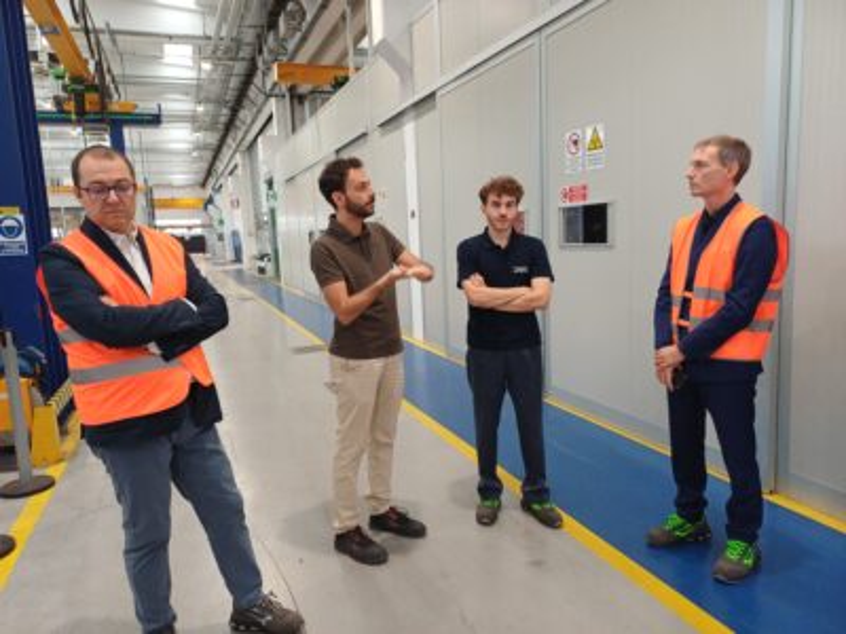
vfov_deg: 54.9
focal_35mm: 25
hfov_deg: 69.4
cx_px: 423
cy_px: 317
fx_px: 611
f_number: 1.8
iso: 125
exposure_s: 1/50
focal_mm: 4.65
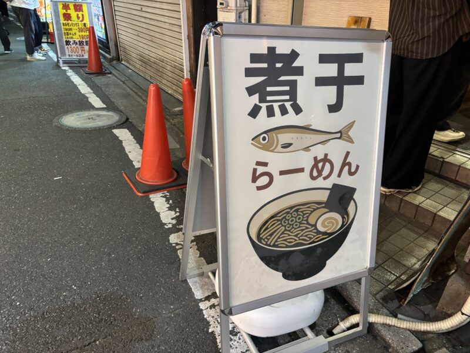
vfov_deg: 53.1
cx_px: 235
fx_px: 353
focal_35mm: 26
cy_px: 176
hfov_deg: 67.3
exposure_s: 1/33
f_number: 1.6
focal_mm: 5.96
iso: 500
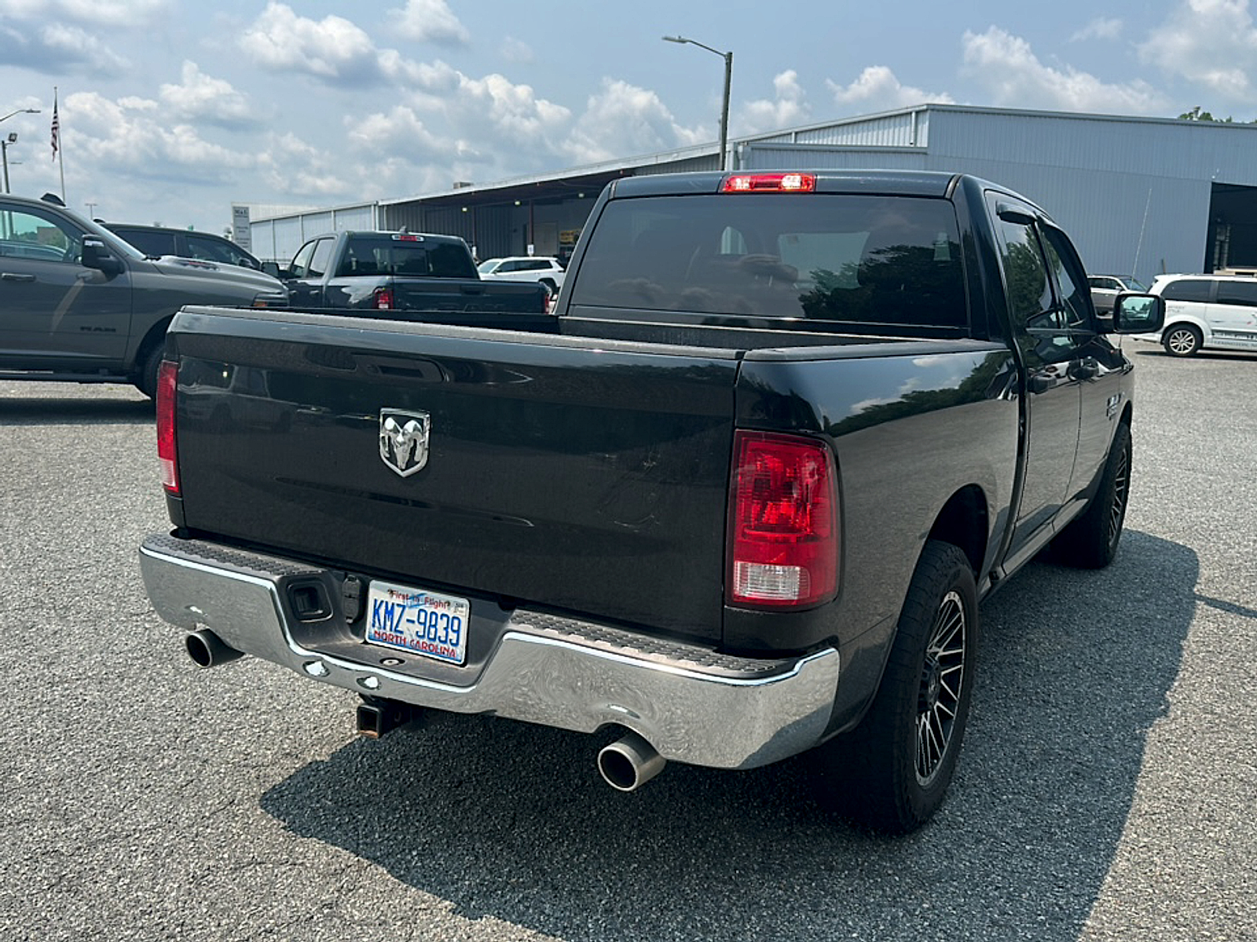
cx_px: 628
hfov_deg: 69.4
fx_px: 908
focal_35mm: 25
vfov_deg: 54.9
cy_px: 471
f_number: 1.78
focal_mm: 6.86
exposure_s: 1/3077
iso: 80
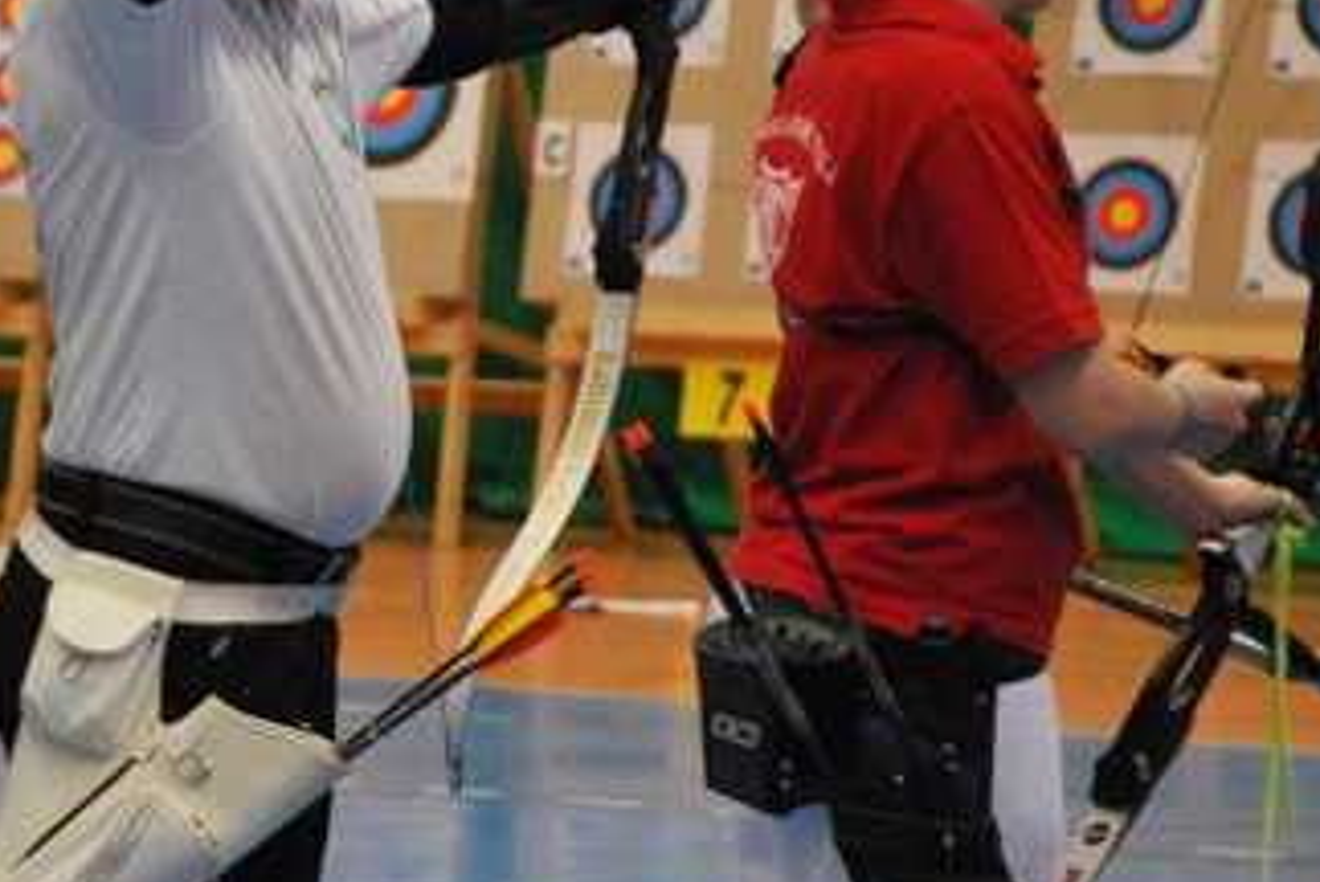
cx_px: 119
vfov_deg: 4.6
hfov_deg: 6.9
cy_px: 310
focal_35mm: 297
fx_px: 10900
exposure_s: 1/80
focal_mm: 100
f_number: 5.6
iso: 1600
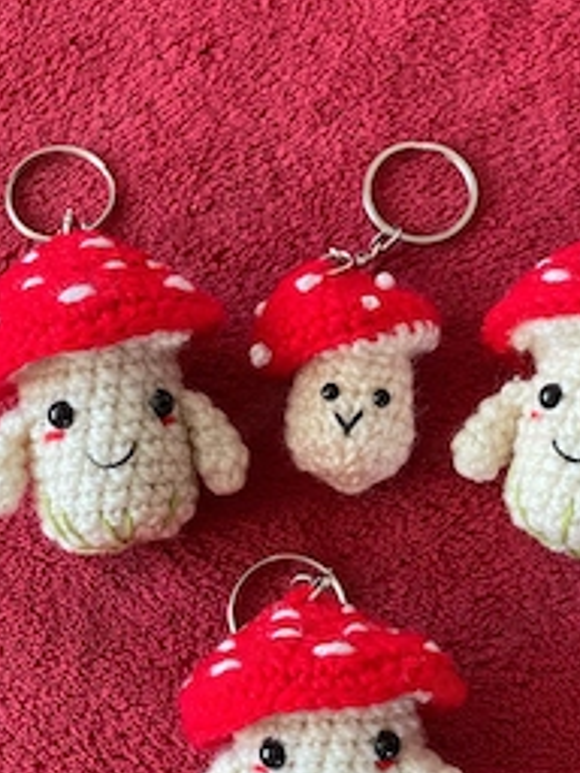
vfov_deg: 19.6
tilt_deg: -69.1
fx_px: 2234
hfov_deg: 14.8
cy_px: 429
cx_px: 350
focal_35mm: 100
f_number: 2.2
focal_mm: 7.5
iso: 320
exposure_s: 1/40
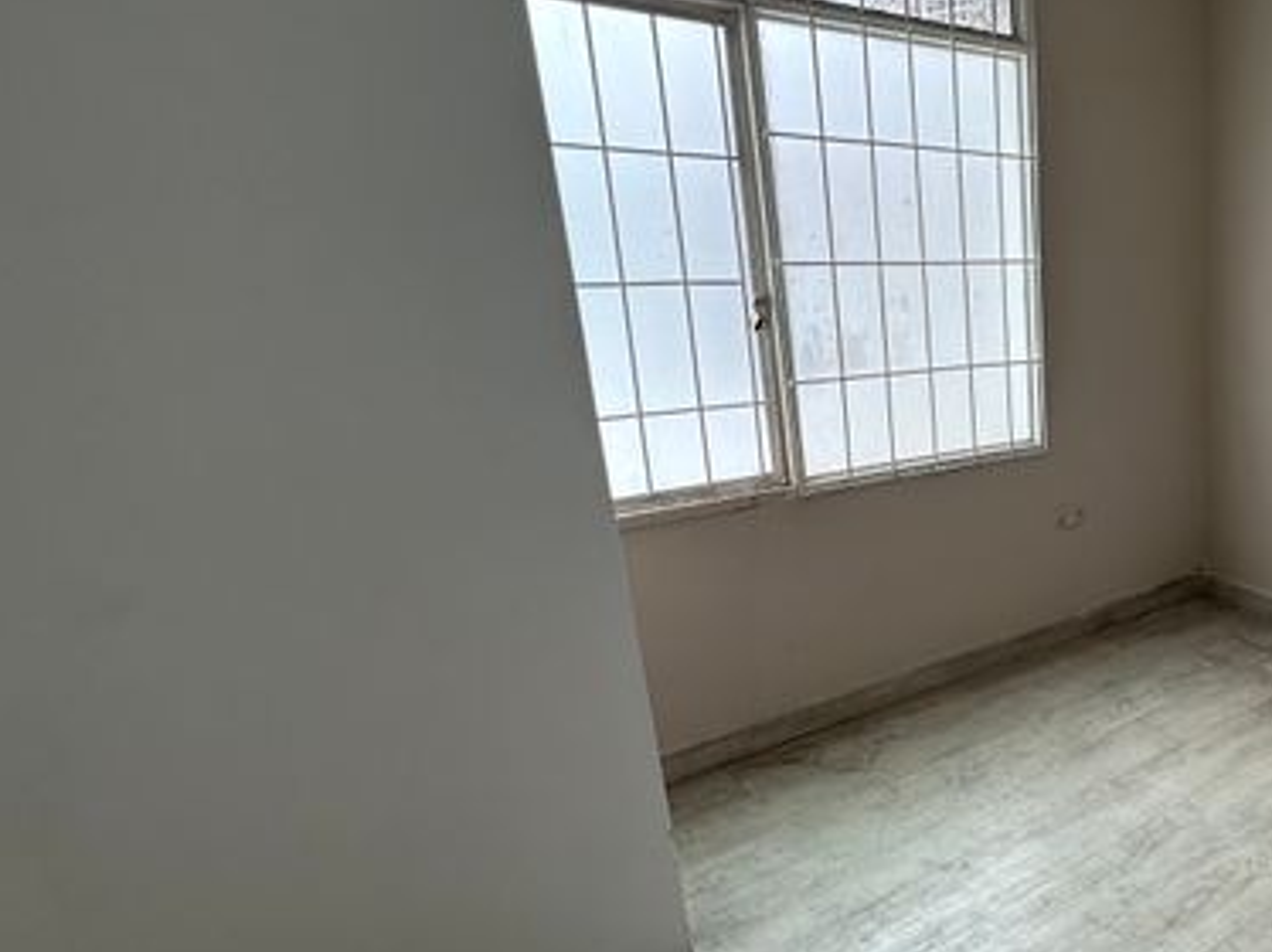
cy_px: 510
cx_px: 1127
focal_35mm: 25
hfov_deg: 59.8
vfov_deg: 54.8
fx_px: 918
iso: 40
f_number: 2.2
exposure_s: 1/108
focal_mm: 2.22
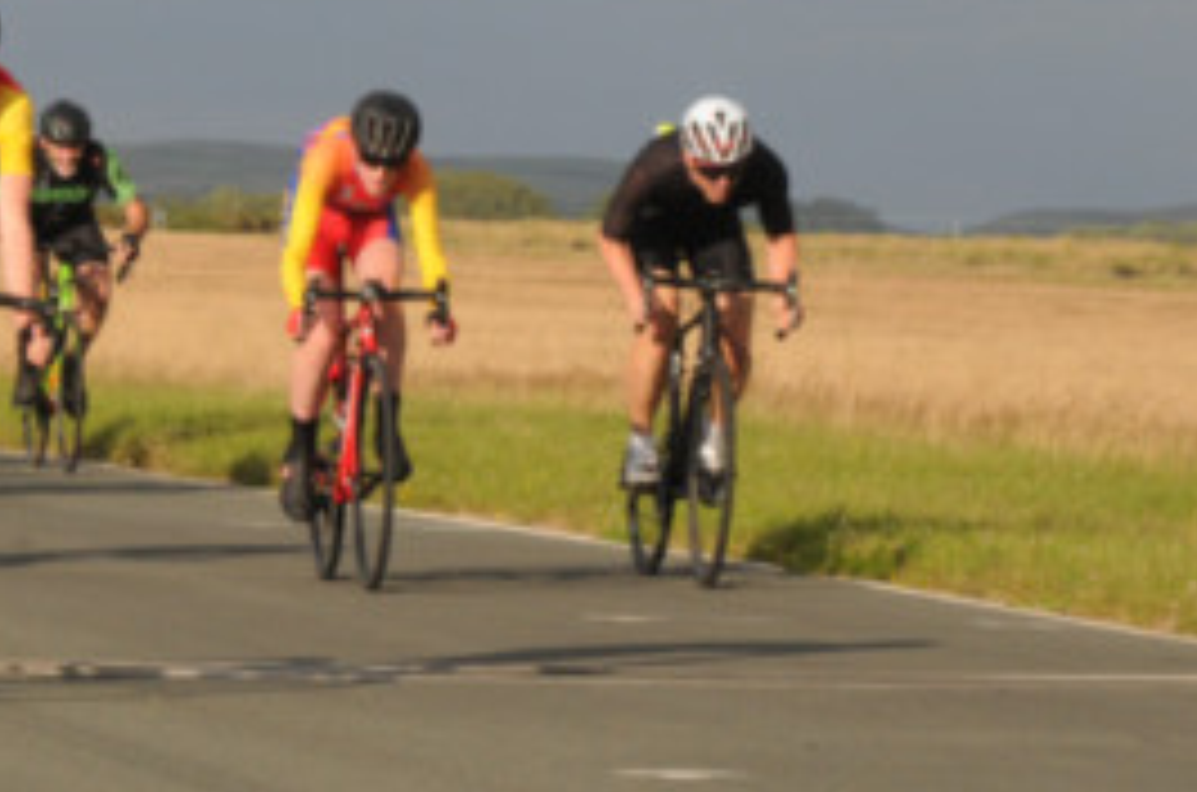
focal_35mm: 360
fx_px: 11941
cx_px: -58
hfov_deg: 5.7
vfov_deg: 3.8
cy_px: 351
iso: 640
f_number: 14
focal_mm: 112
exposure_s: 1/320
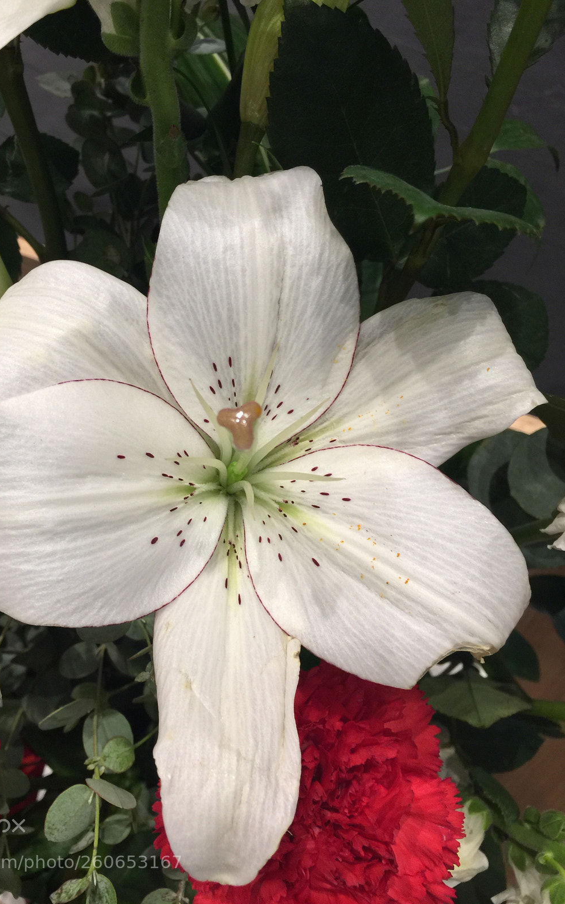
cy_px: 451
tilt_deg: -50.8
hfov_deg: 40.4
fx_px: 764
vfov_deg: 61.2
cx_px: 226
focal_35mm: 31
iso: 40
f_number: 2.2
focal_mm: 4.15
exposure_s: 1/15
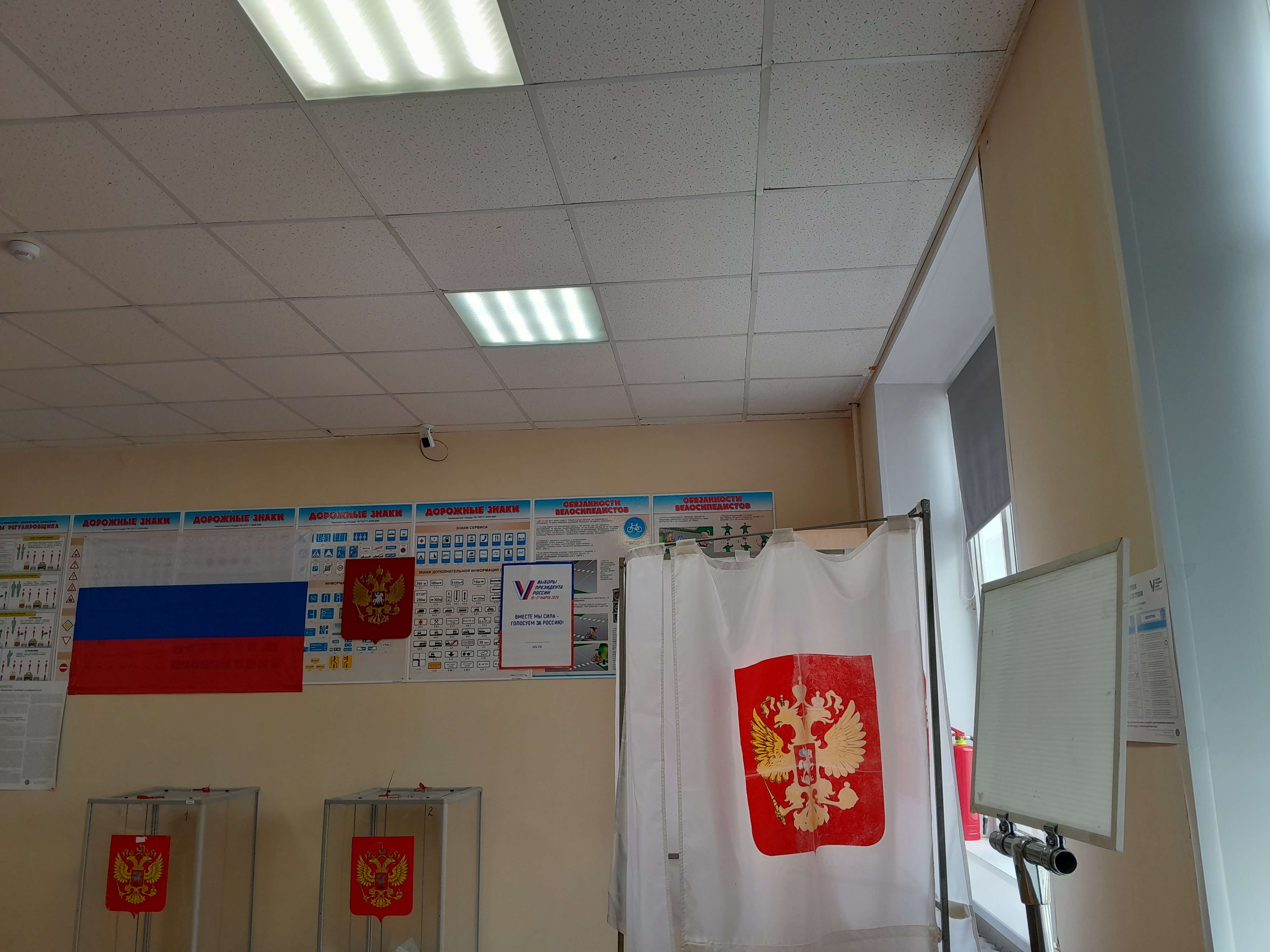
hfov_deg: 67.3
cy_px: 476
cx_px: 635
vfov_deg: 53.1
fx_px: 954
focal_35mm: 26
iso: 40
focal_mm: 3.98
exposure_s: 1/50
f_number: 1.8
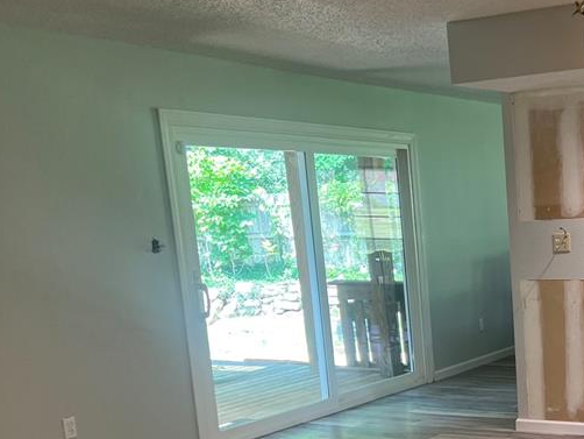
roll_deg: +2.2
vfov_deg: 26.5
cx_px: 553
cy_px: 403
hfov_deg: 33.7
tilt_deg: -13.2
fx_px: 895
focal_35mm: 53
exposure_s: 1/120
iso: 125
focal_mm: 5.7
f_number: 1.5
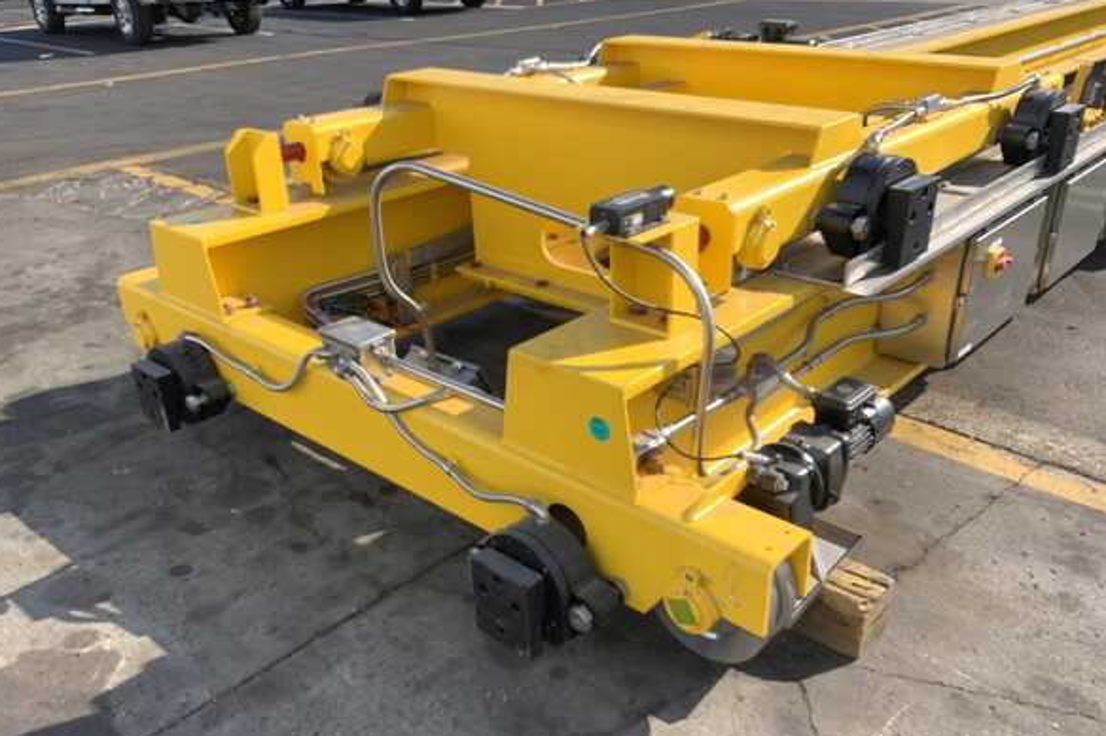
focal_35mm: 31
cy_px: 416
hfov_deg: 60.3
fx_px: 952
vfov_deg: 42.2
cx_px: 557
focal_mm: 3
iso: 16
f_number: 1.8
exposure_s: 1/400
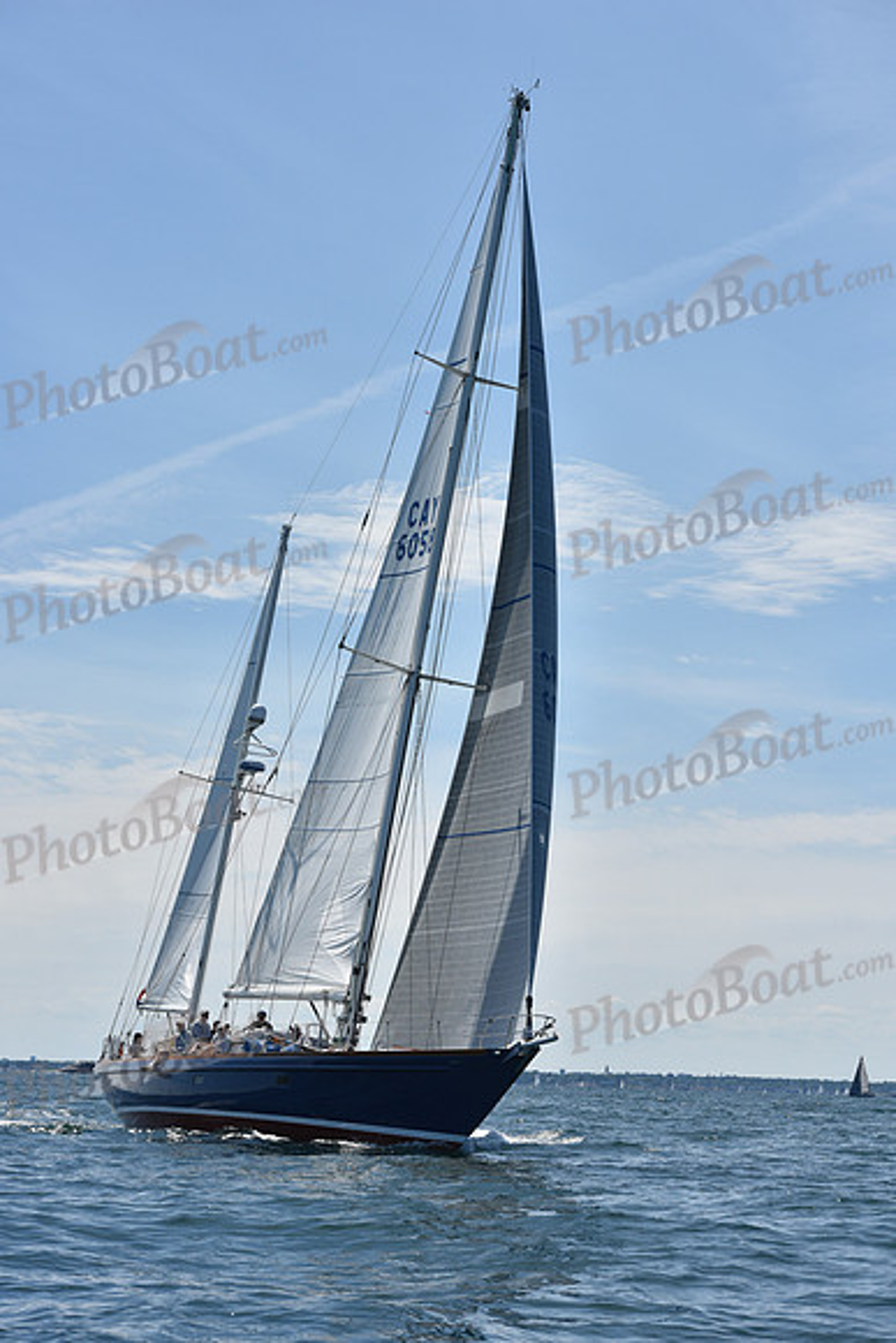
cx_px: 448
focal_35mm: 86
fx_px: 3209
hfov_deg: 15.9
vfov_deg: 23.6
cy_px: 672
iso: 250
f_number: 8
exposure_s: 1/1600
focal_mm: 86
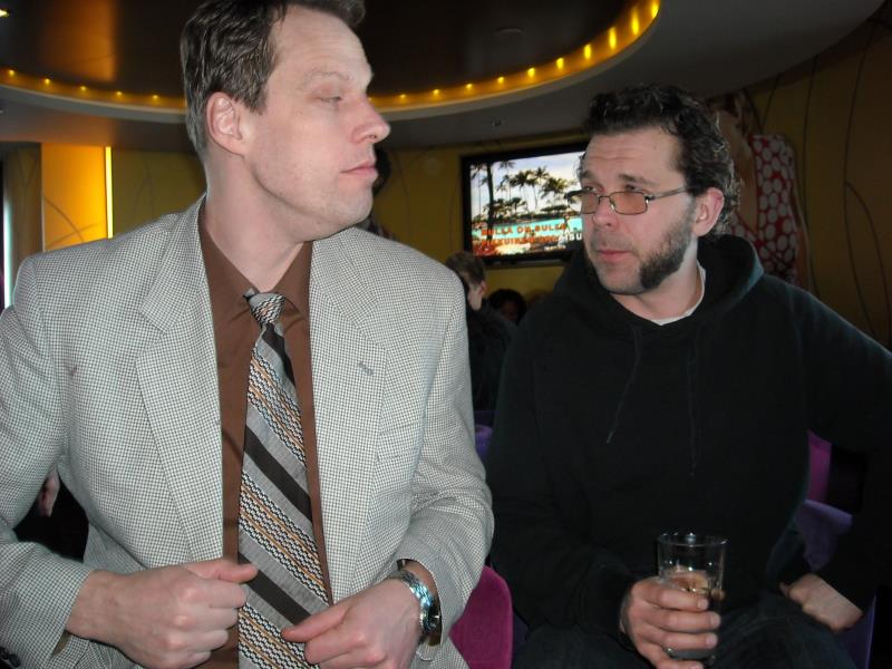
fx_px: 902
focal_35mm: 35
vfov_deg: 40.7
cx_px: 446
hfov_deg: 52.6
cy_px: 334
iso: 200
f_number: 2.8
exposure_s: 1/60
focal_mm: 5.7
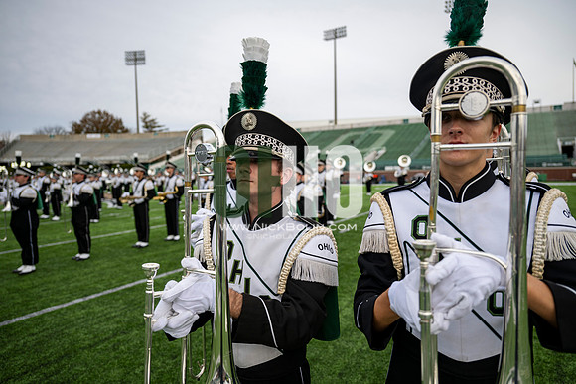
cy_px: 192
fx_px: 384
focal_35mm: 24
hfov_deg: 73.7
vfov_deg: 53.2
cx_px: 288
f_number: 2.8
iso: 125
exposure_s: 1/500
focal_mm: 24
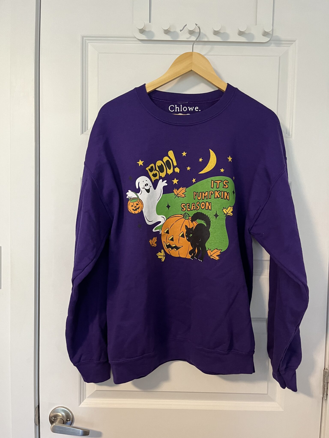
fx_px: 329
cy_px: 219
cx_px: 164
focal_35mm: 26
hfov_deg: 53.1
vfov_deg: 67.3
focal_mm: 5.1
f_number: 1.6
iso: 320
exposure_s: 1/60
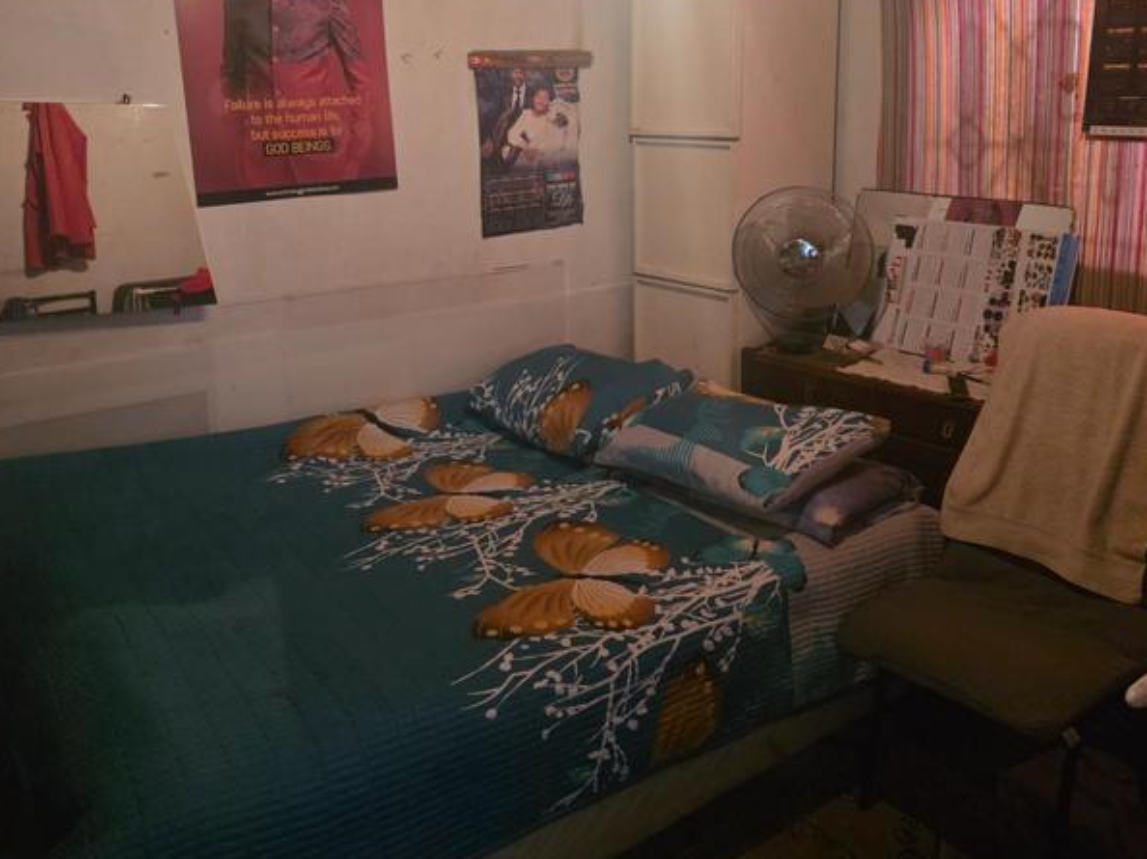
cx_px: 575
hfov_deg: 58.4
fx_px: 1027
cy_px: 311
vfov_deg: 45.0
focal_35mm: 31
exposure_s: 1/100
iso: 2000
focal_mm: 6.3
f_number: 1.7
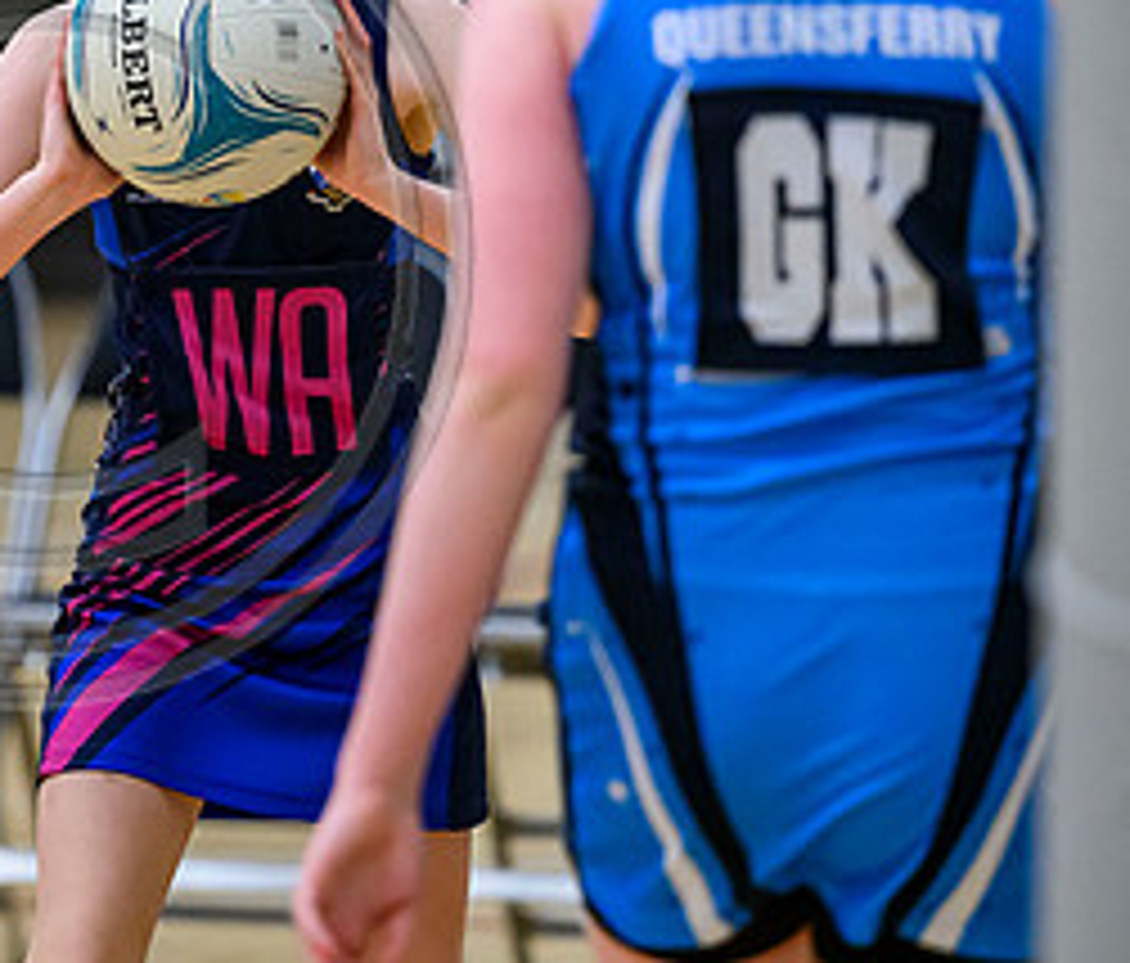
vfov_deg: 3.3
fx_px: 16885
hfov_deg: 3.8
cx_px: 346
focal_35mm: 492
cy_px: 252
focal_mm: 200
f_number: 2.8
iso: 6400
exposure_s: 1/1250
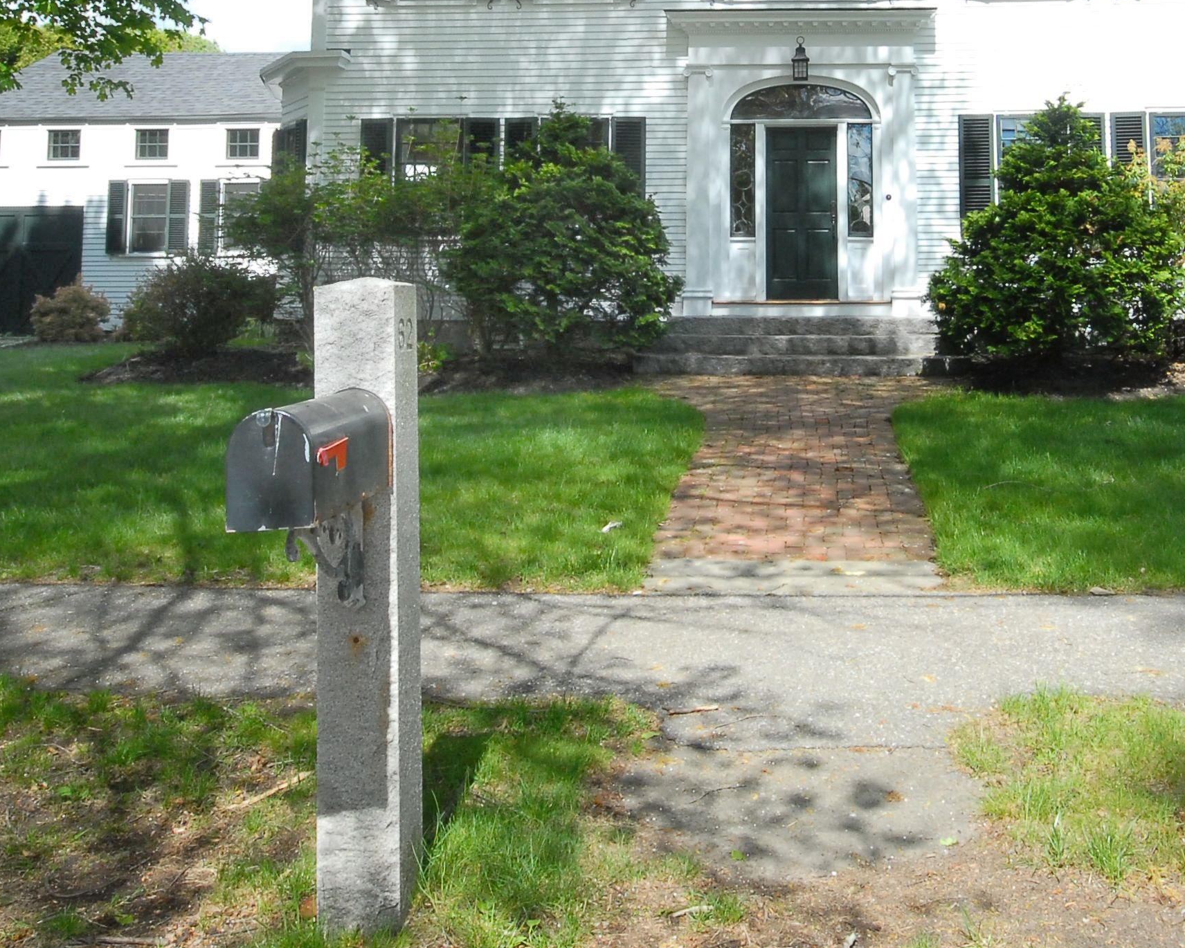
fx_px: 1230
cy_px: 170
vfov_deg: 40.2
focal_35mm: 35
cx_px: 772
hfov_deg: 50.7
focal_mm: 11
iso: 400
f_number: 14
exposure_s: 1/100
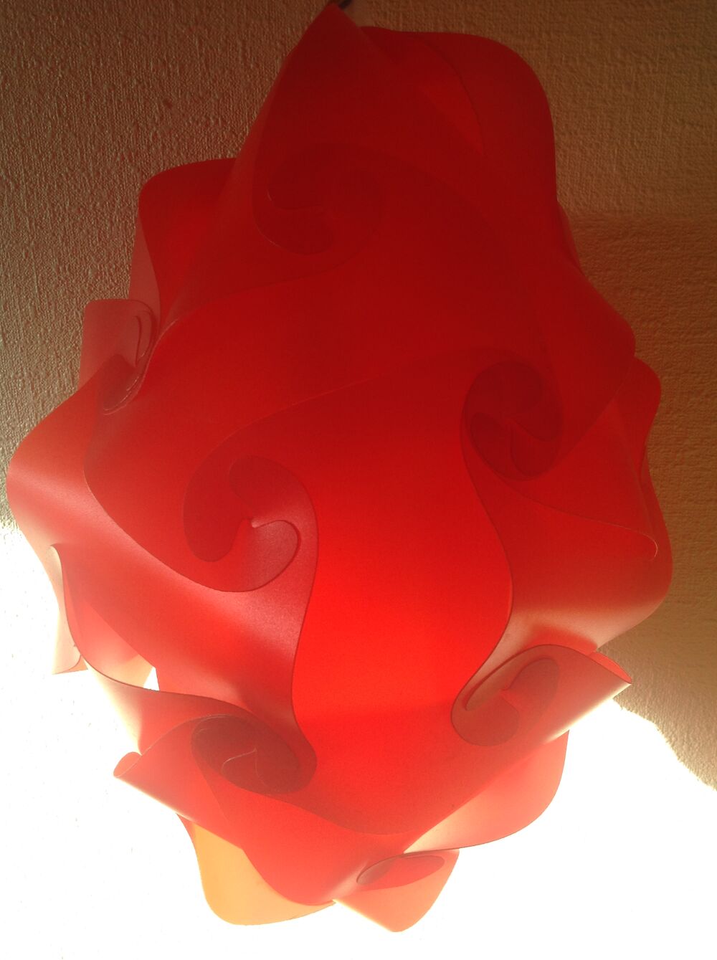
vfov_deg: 52.7
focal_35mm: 35
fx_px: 969
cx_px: 358
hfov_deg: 40.6
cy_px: 480
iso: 50
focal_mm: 4.28
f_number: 2.4
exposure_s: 1/175
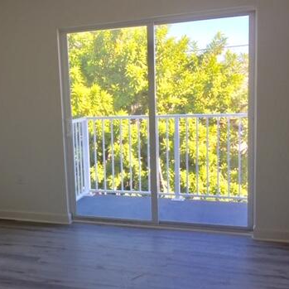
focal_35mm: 47
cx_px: 48
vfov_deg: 36.0
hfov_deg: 34.7
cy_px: 159
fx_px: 444
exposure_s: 1/120
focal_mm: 4.15
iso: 32
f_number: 2.2
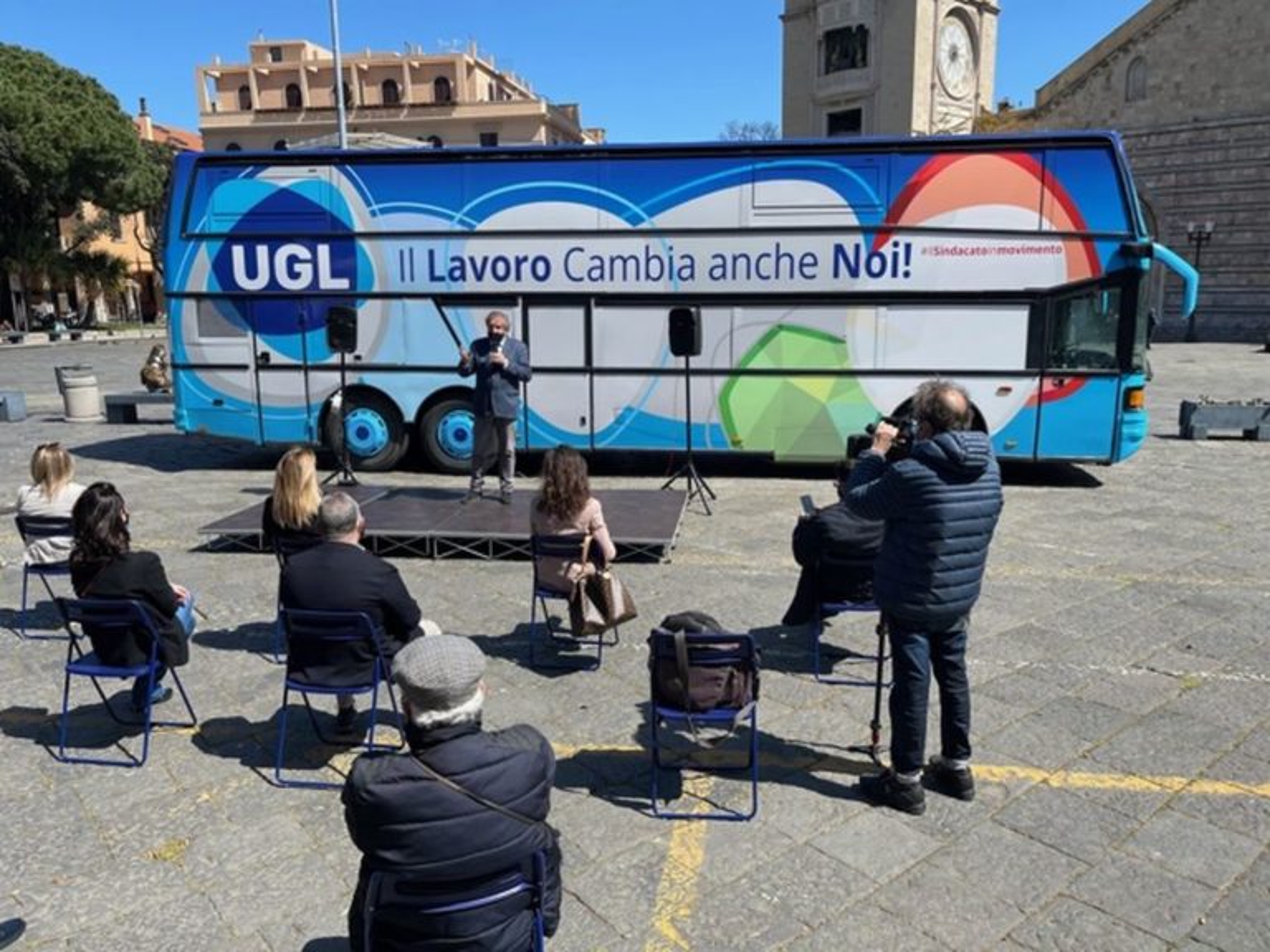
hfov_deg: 67.3
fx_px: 954
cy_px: 476
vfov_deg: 53.1
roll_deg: +0.8
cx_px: 635
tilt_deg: -12.7
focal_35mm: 26
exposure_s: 1/2597
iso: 32
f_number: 1.6
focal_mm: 5.1
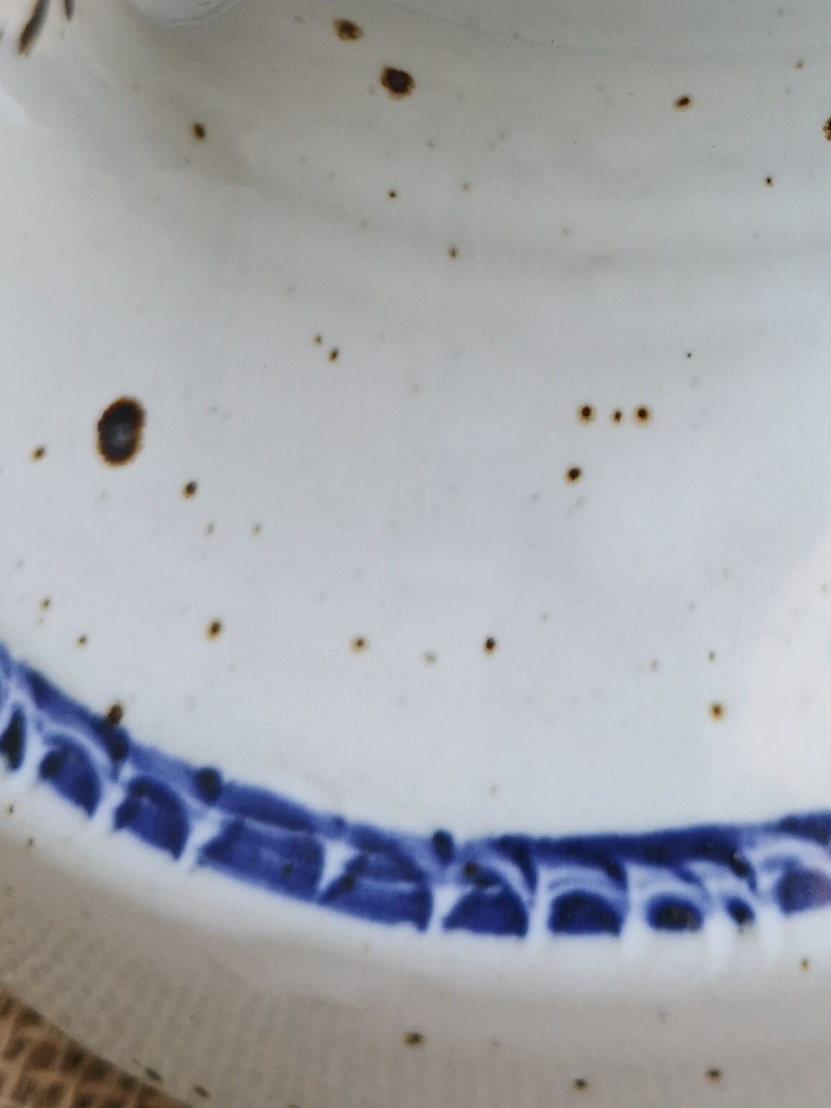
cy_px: 36
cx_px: 755
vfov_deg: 26.8
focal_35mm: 69
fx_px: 2208
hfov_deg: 20.8
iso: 50
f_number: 1.8
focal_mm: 3.95
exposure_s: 1/199
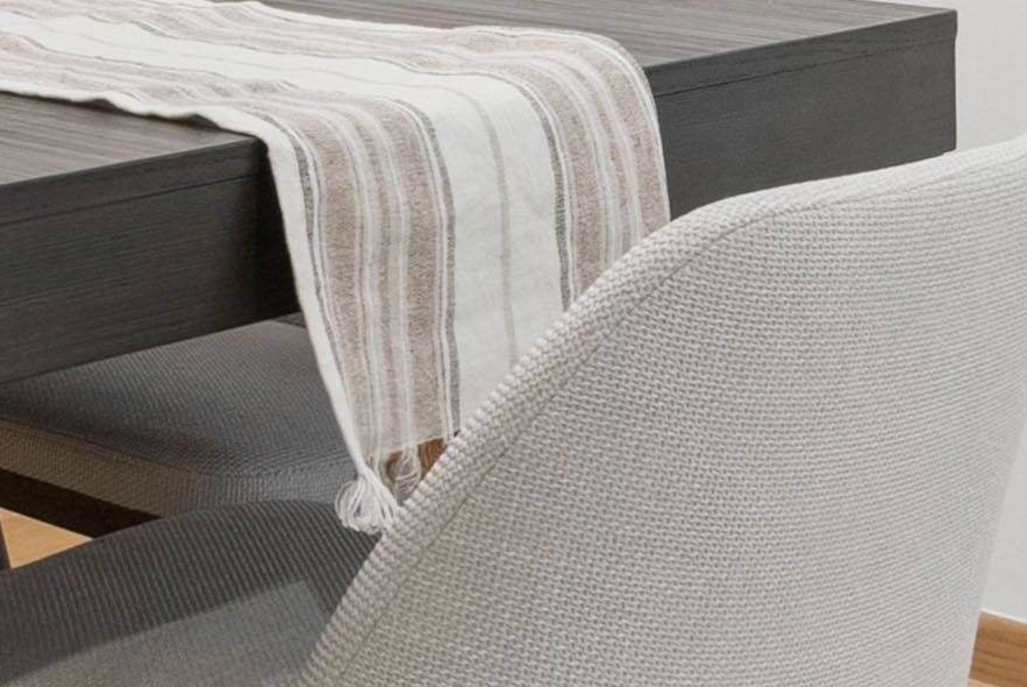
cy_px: -383
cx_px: -678
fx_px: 2740
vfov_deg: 13.4
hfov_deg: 18.0
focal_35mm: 96
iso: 800
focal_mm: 20
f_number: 8
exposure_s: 1/15
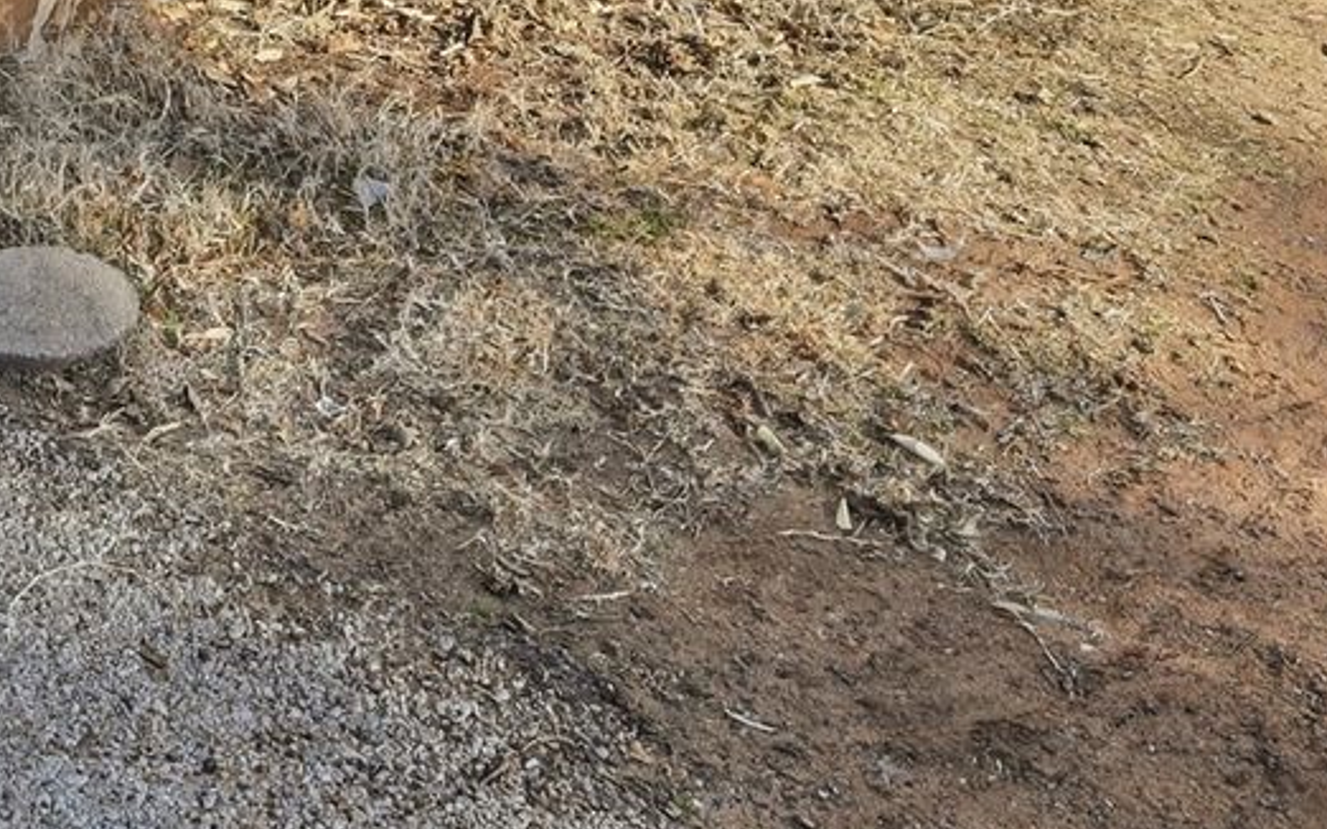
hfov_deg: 33.1
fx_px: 2025
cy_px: -642
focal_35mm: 56
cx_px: -20
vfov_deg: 18.4
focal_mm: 14
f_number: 11
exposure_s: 1/400
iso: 100
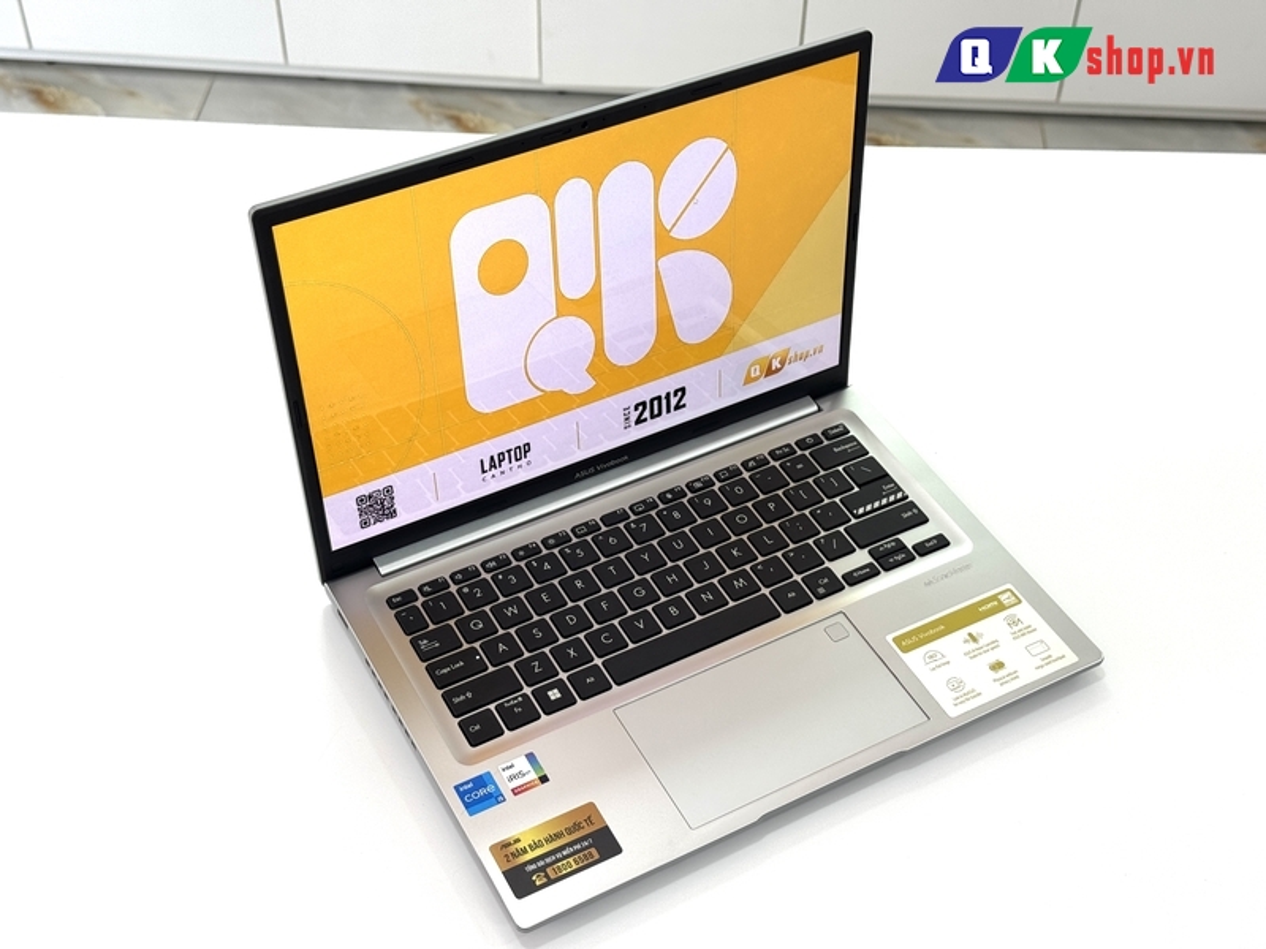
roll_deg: -0.1
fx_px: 1755
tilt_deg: -44.2
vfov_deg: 30.3
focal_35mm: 48
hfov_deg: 39.7
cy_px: 474
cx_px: 633
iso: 50
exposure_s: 1/125
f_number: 1.78
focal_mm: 6.76
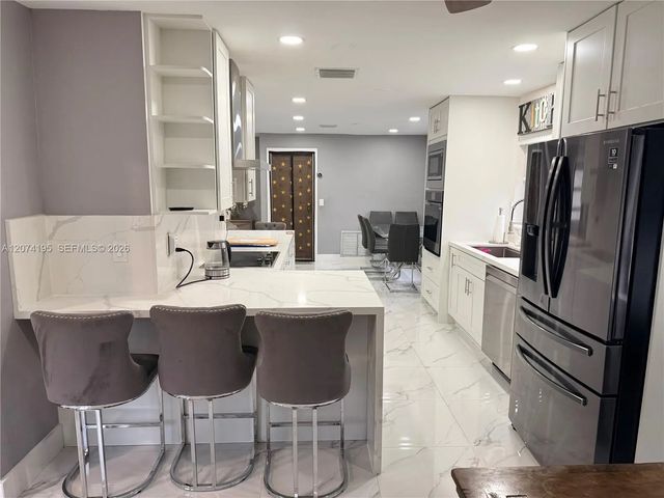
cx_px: 332
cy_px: 249
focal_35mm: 24
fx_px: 460
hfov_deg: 71.6
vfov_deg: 56.8
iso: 160
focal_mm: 6.76
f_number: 1.78
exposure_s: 1/120
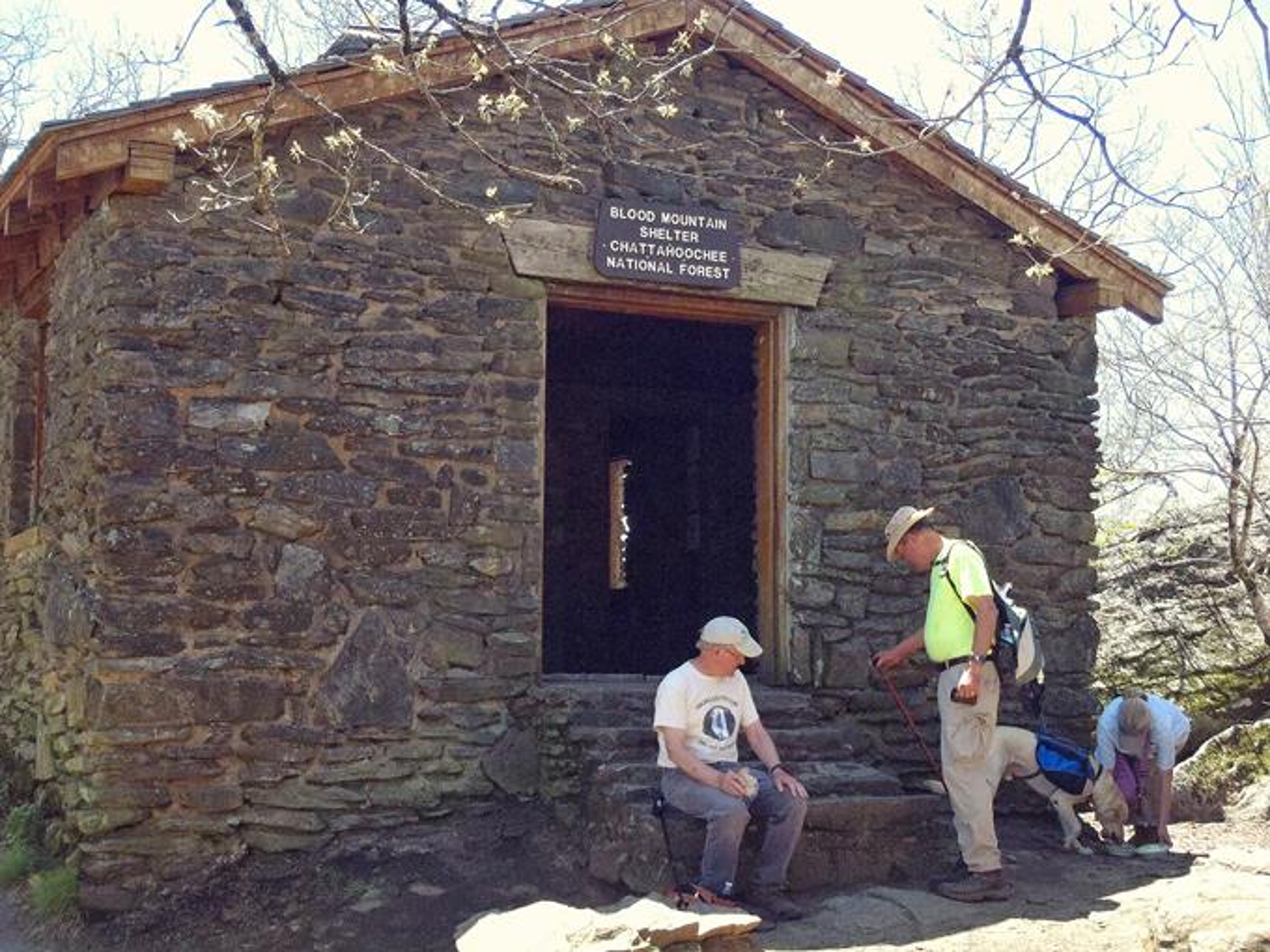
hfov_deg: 38.9
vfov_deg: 29.7
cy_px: 476
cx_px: 635
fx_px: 1798
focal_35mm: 49
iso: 400
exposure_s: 1/50
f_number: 13
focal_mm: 8.8
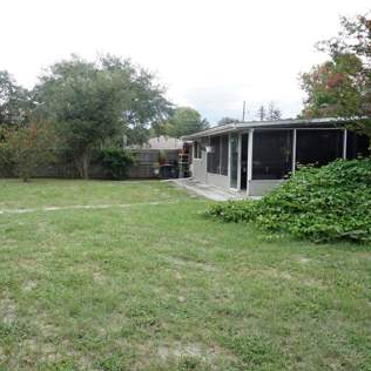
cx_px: 112
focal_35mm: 31
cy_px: 185
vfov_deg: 52.5
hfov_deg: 51.1
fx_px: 376
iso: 320
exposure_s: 1/160
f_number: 9
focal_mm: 16
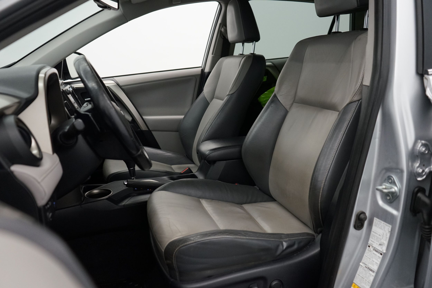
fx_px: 348
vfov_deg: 45.0
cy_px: 144
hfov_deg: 63.7
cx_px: 216
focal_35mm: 29
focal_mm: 29
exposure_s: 1/160
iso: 1600
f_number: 3.5
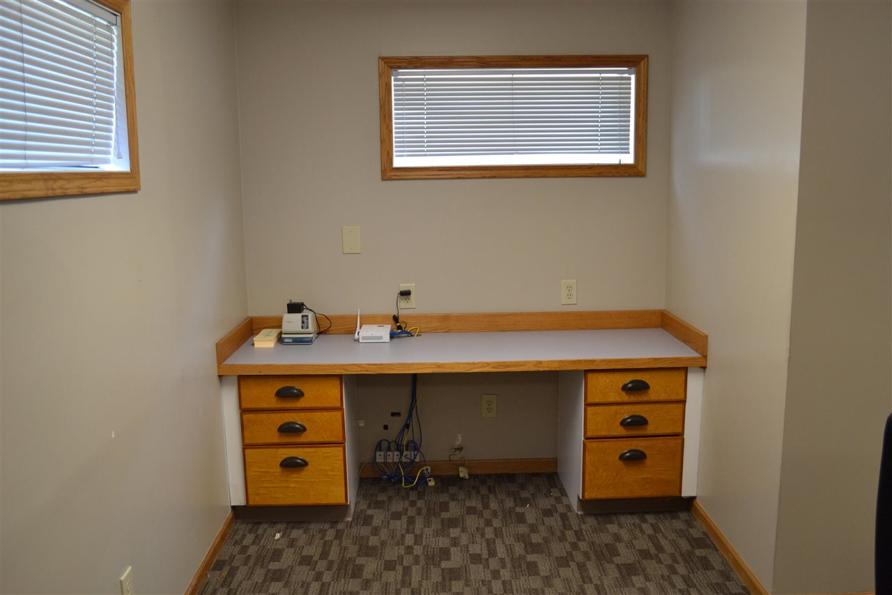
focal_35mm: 30
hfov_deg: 61.9
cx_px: 446
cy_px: 298
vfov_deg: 43.6
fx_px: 743
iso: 720
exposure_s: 1/60
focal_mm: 20
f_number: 3.8
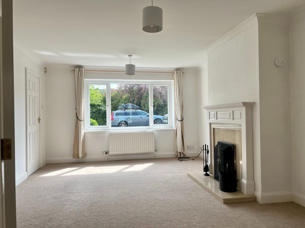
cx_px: 152
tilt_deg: -0.2
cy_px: 114
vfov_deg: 53.1
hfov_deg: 67.3
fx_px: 229
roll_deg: +0.8
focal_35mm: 26
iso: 50
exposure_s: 1/763
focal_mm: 5.7
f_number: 1.5
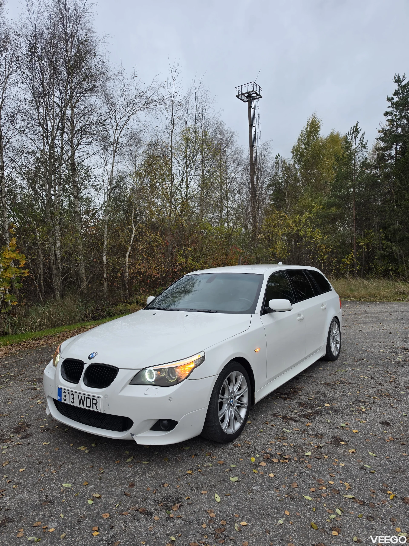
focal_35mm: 23
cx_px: 204
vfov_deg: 73.9
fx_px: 362
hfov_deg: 58.9
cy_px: 273
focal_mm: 6.5
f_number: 1.4
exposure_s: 1/79.9
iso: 40
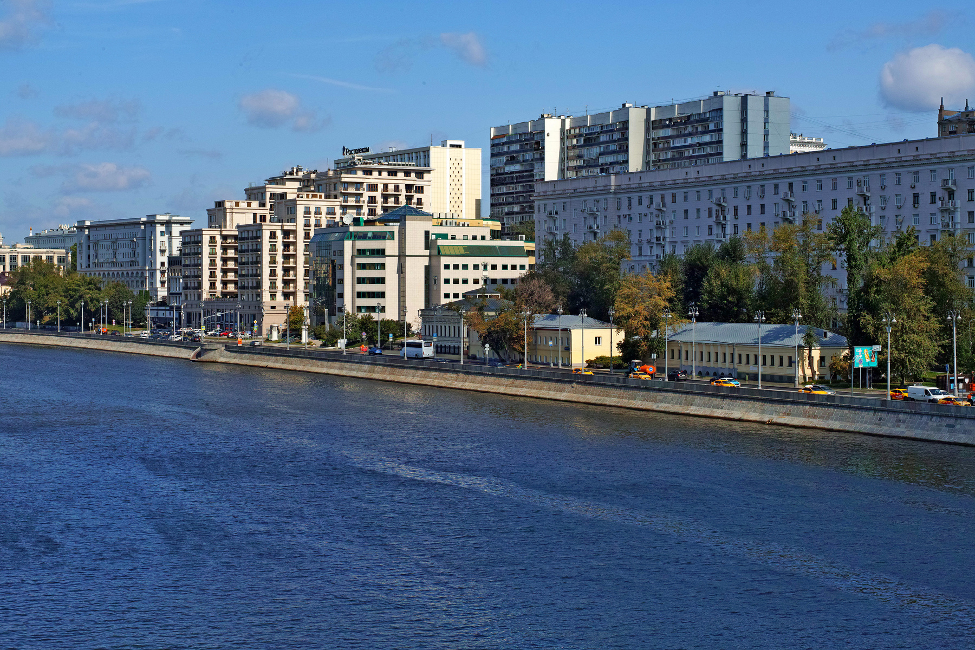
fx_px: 1787
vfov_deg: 20.6
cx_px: 488
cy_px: 325
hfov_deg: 30.5
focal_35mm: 66
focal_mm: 50
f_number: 11
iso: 100
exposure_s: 1/250
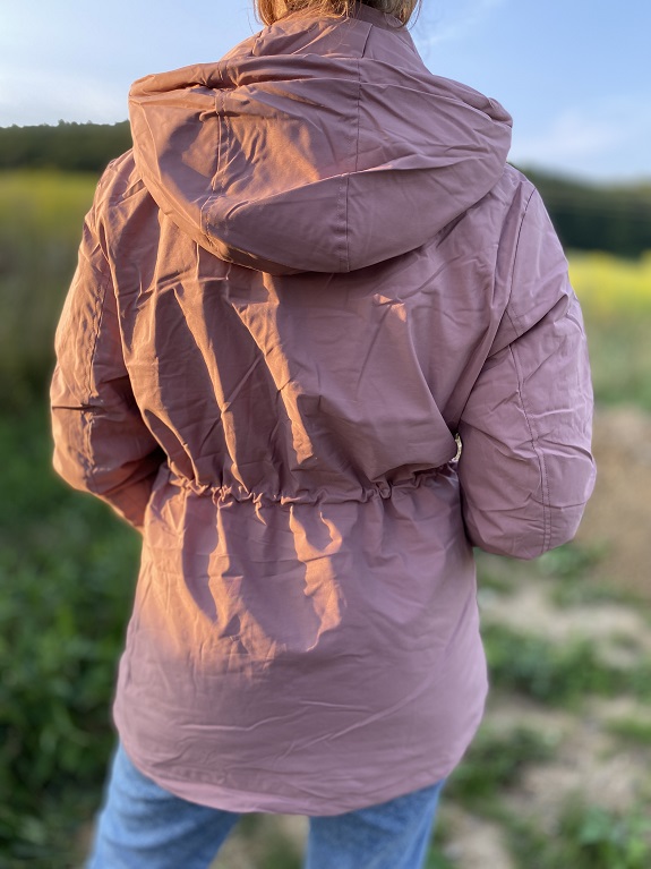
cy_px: 434
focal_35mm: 26
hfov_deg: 53.1
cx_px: 326
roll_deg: -2.3
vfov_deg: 67.3
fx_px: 652
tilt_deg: -12.0
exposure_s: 1/240
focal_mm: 4.25
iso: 32
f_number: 1.8
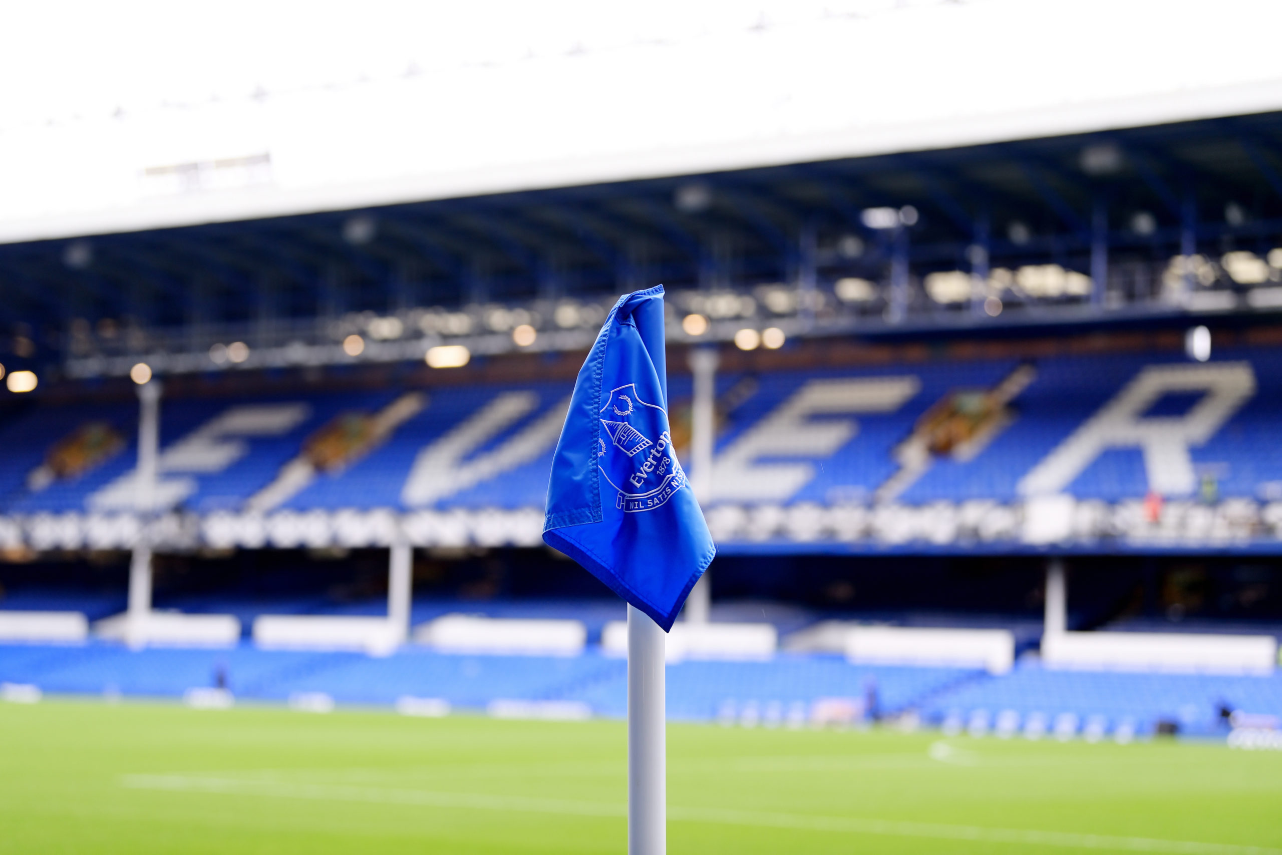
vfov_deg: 16.7
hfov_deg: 24.8
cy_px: 428
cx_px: 641
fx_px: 2920
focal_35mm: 82
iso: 400
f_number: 2.8
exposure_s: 1/200
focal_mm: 82
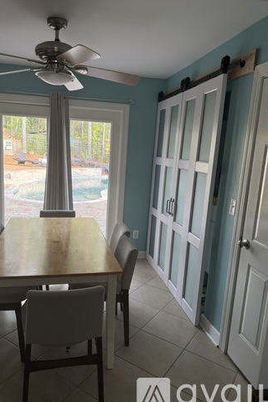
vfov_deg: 69.4
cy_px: 202
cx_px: 115
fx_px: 290
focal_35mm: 26
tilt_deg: -9.5
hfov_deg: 49.4
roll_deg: -3.2
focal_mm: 6.76
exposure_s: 1/116
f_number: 1.78
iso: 200
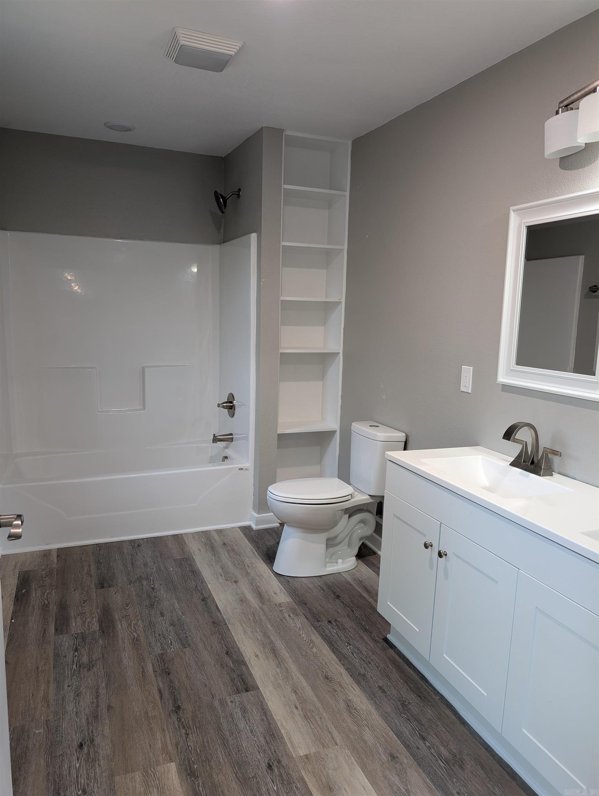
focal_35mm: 24
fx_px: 553
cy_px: 398
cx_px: 300
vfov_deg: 71.5
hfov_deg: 56.9
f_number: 1.68
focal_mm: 6.9
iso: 55
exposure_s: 1/24
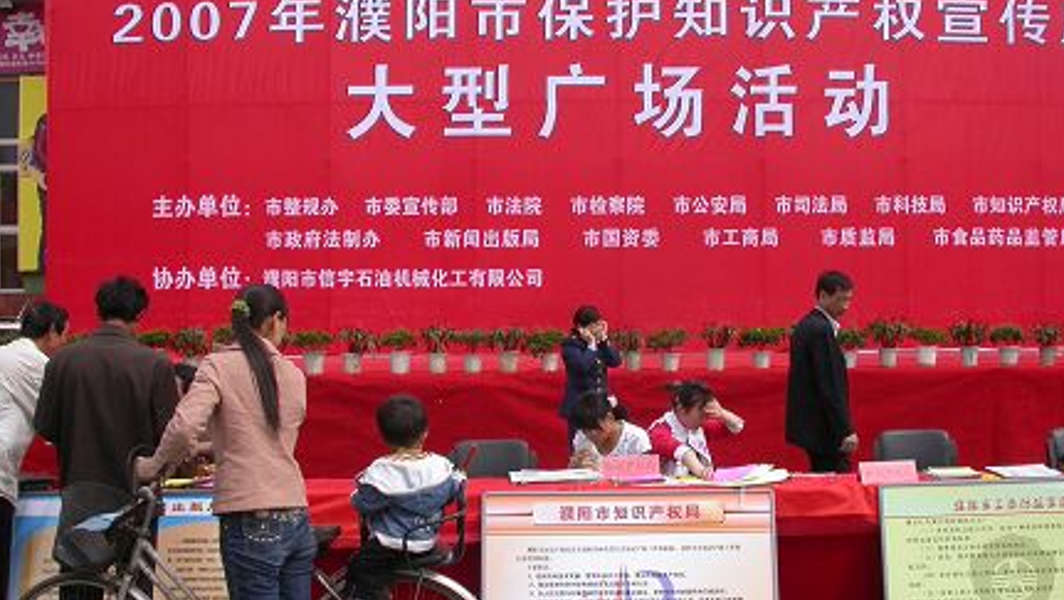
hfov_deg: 42.8
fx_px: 1355
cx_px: 612
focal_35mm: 48
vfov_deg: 25.0
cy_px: 317
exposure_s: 1/299
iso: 100
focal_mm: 7.85
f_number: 6.7
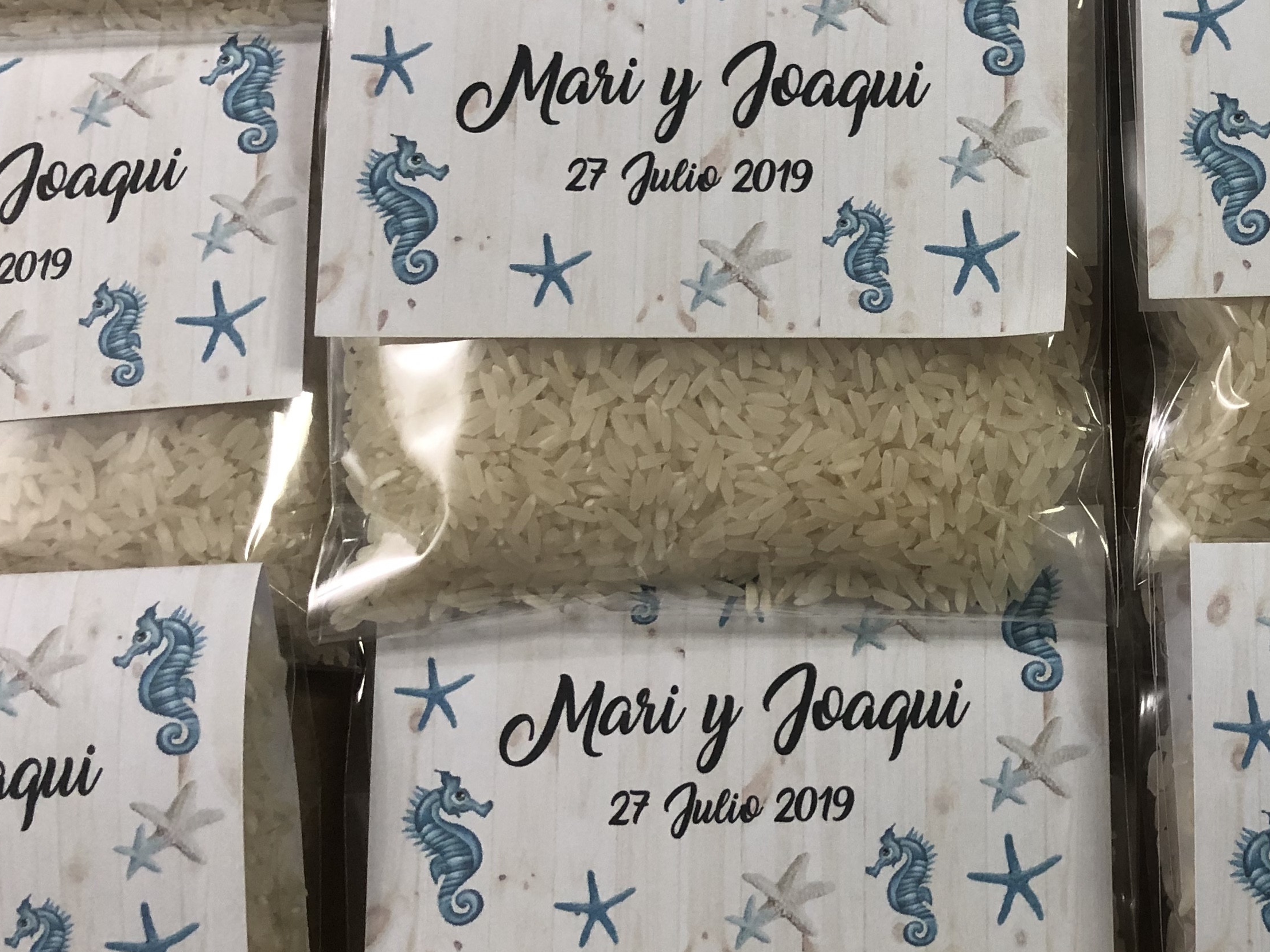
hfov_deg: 35.5
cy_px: 362
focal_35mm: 51
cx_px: 1113
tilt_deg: -83.4
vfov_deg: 28.5
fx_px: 1871
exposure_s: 1/17
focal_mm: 4
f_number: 1.8
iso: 50
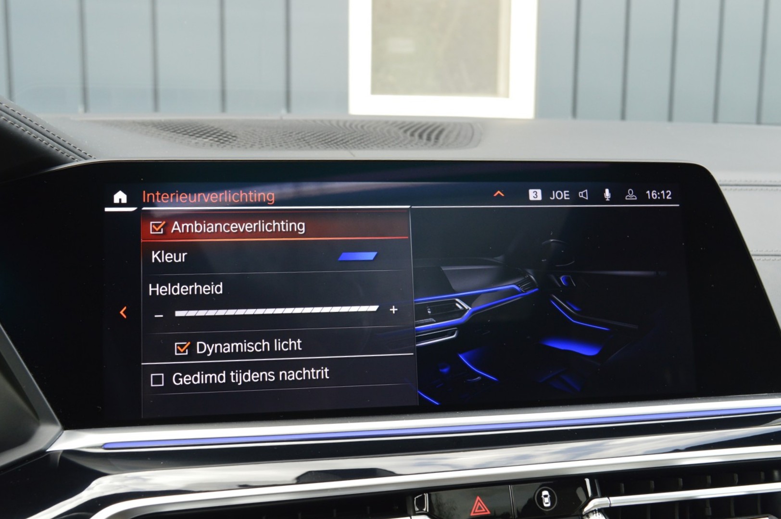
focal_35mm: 36
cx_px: 390
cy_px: 260
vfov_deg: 36.8
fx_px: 780
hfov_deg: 53.2
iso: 720
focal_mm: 24
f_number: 8
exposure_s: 1/60
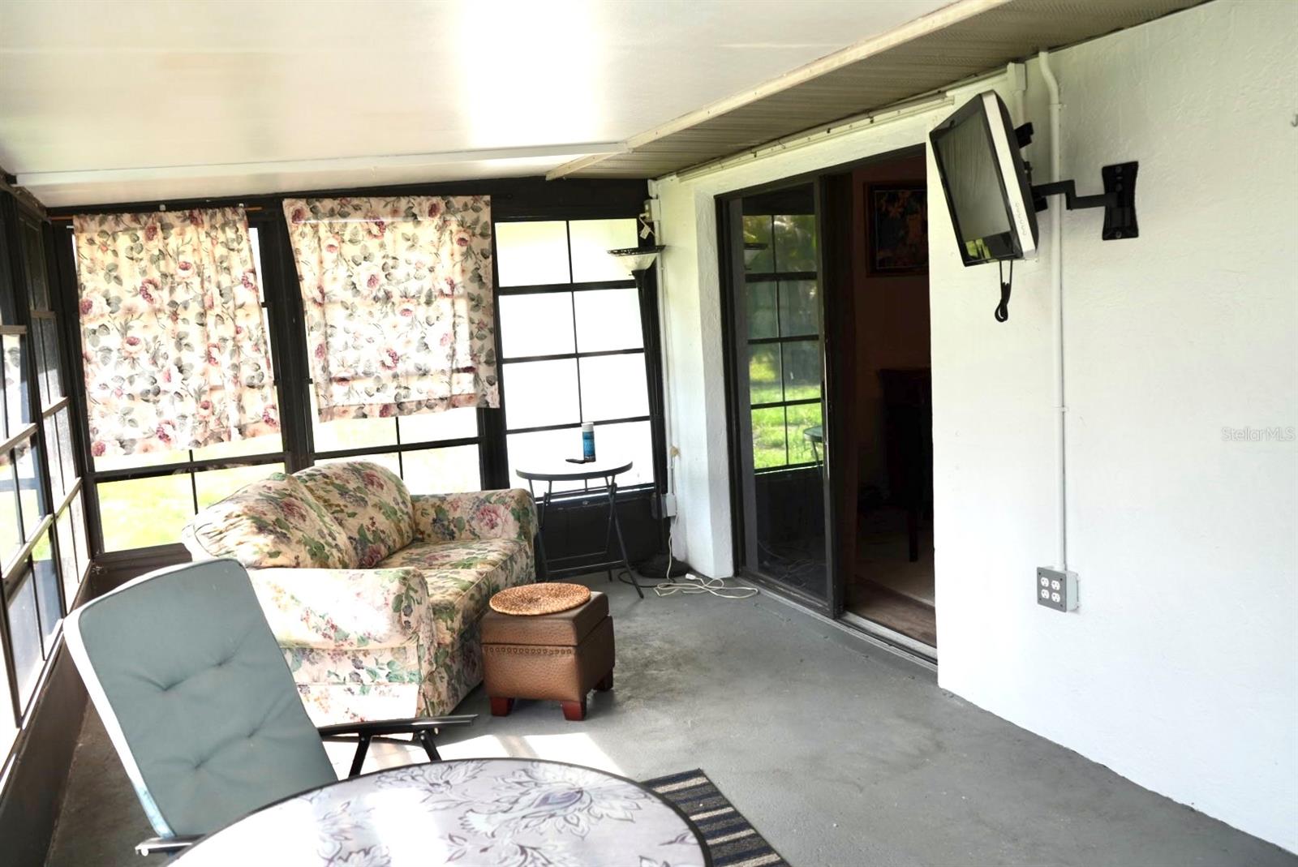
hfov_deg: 63.6
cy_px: 434
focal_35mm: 29
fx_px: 1046
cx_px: 649
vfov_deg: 45.0
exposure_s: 1/160
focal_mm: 29
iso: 500
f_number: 4
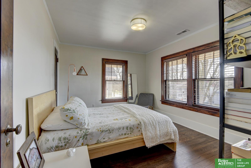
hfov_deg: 73.7
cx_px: 126
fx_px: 167
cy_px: 84
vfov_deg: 53.2
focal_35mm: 24
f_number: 8
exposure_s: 1/25
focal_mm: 24
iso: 400
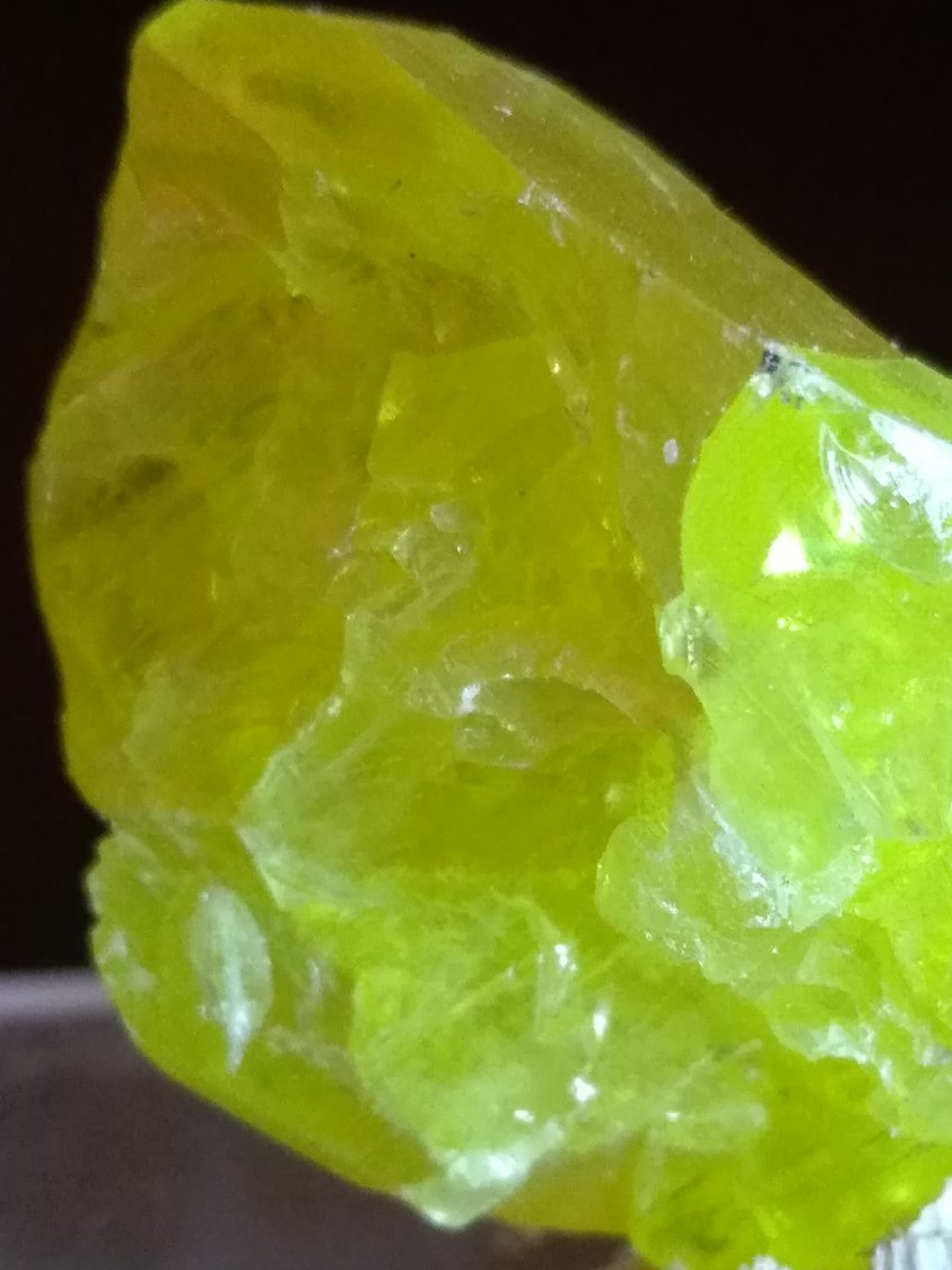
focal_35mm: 37
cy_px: 797
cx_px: 640
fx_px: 1357
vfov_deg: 49.6
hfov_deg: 38.2
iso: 566
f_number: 2
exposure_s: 1/33.3
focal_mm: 3.54
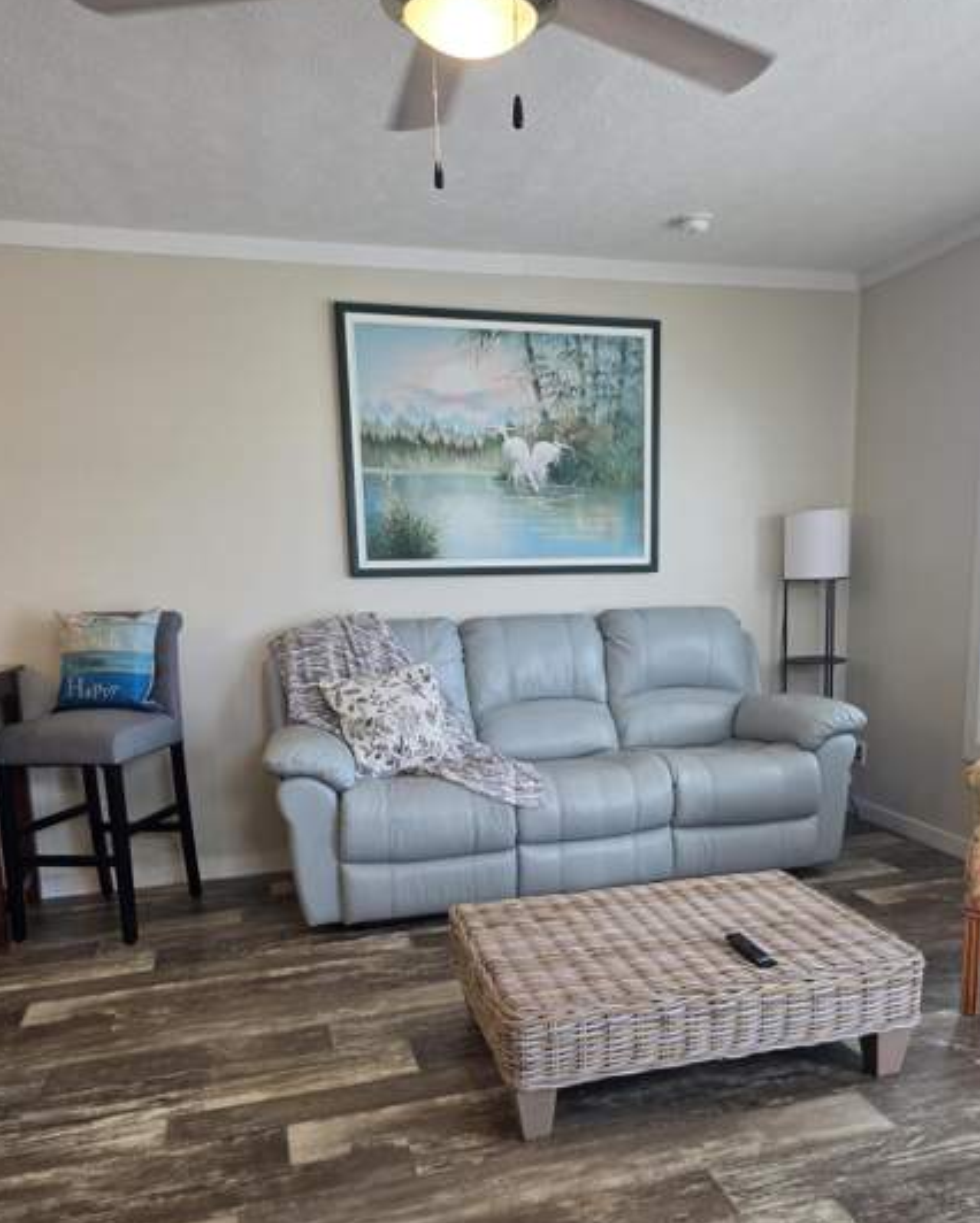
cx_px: 538
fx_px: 978
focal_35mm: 27
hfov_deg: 53.1
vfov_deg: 63.6
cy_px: 720
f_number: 1.7
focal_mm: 6.25
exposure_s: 1/120
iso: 160
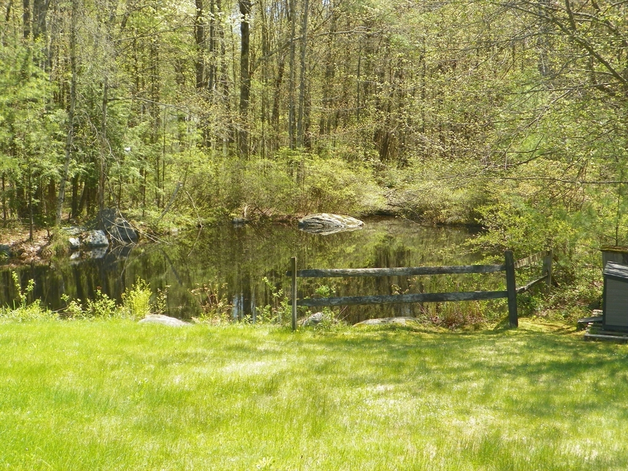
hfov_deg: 42.9
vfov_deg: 32.9
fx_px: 798
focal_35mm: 44
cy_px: 236
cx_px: 314
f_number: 3.2
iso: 64
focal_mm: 7.9
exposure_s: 1/160
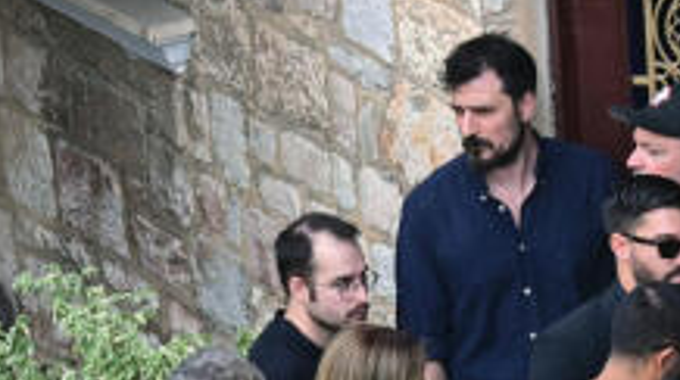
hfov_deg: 1.7
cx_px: 568
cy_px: 570
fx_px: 22313
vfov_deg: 1.0
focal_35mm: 1239
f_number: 6.3
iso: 560
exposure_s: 1/400
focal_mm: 260
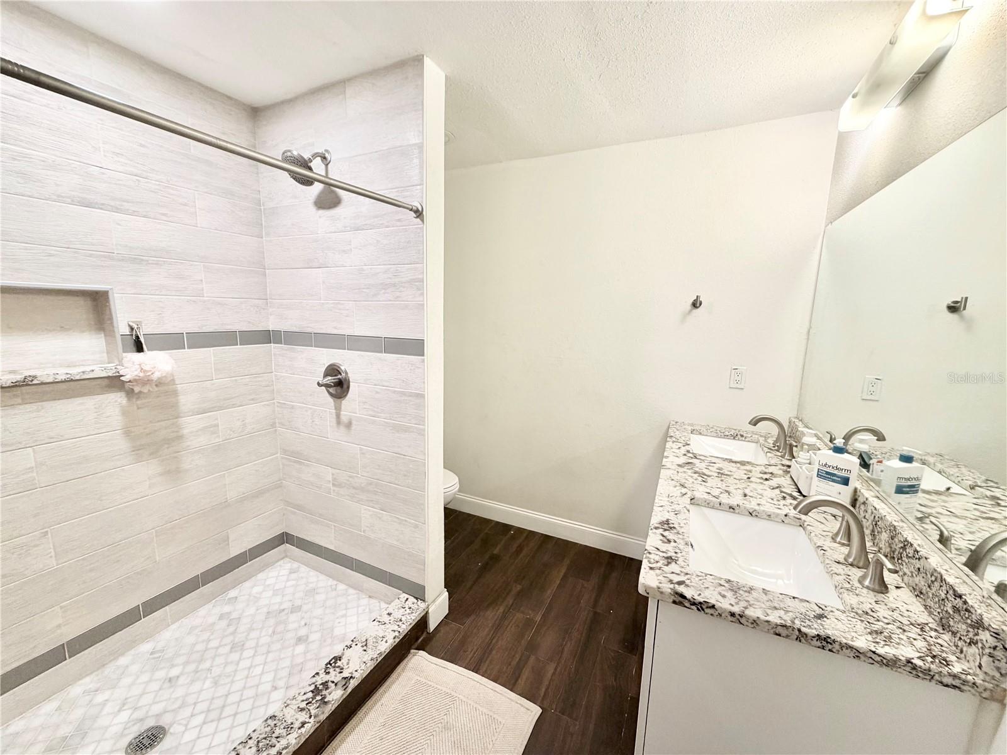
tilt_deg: -9.4
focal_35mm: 14
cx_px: 504
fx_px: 407
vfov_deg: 85.7
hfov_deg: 102.1
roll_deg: -0.2
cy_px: 378
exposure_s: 1/60
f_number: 2.2
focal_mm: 2.22
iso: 160
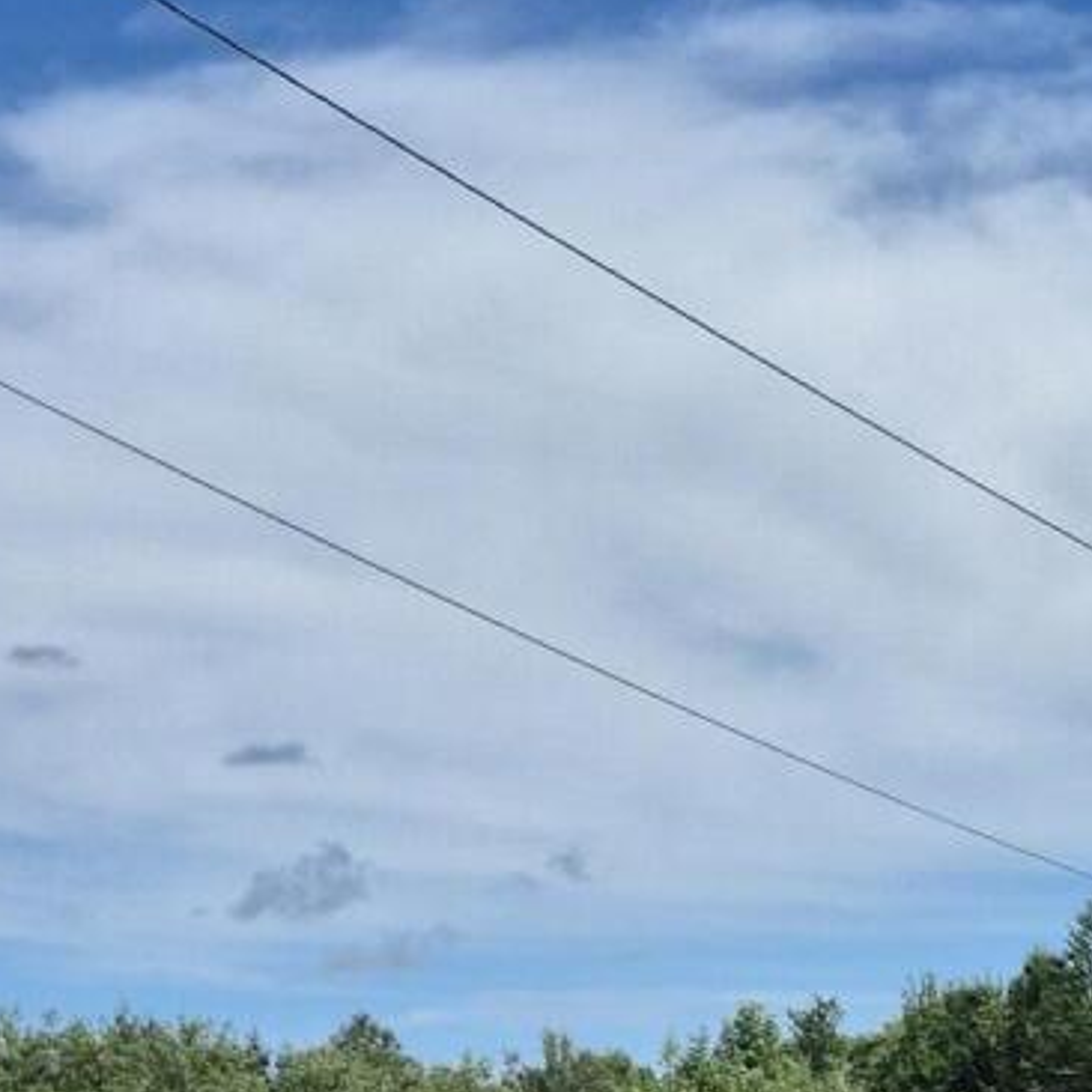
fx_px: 3962
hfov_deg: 14.6
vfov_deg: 15.4
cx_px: 1635
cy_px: 1086
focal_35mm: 111
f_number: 1.8
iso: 25
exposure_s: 1/3008
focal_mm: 5.4
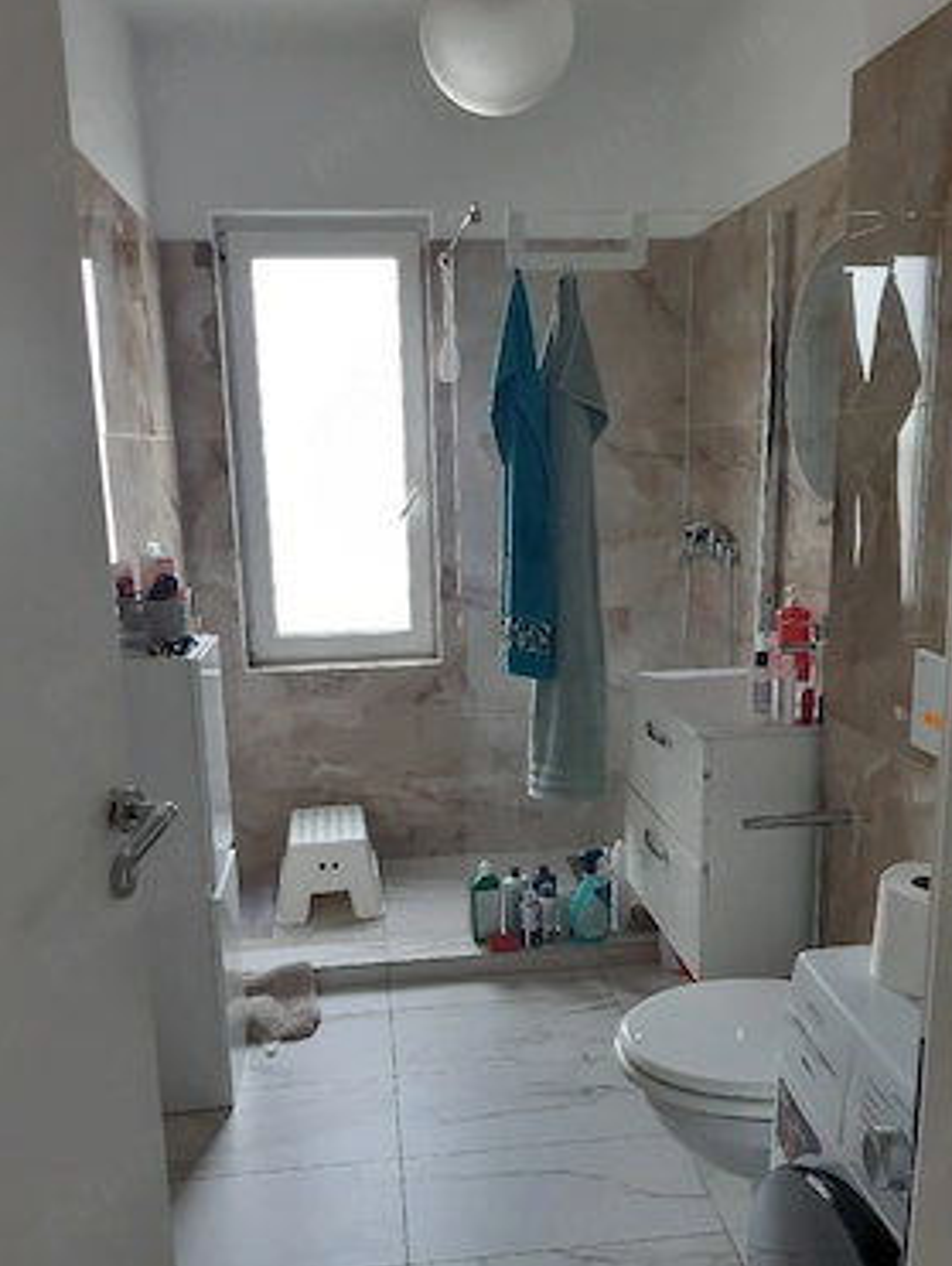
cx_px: 481
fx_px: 1025
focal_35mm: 28
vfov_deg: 63.4
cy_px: 665
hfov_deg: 49.8
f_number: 1.7
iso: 200
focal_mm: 3.92
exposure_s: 1/60.2
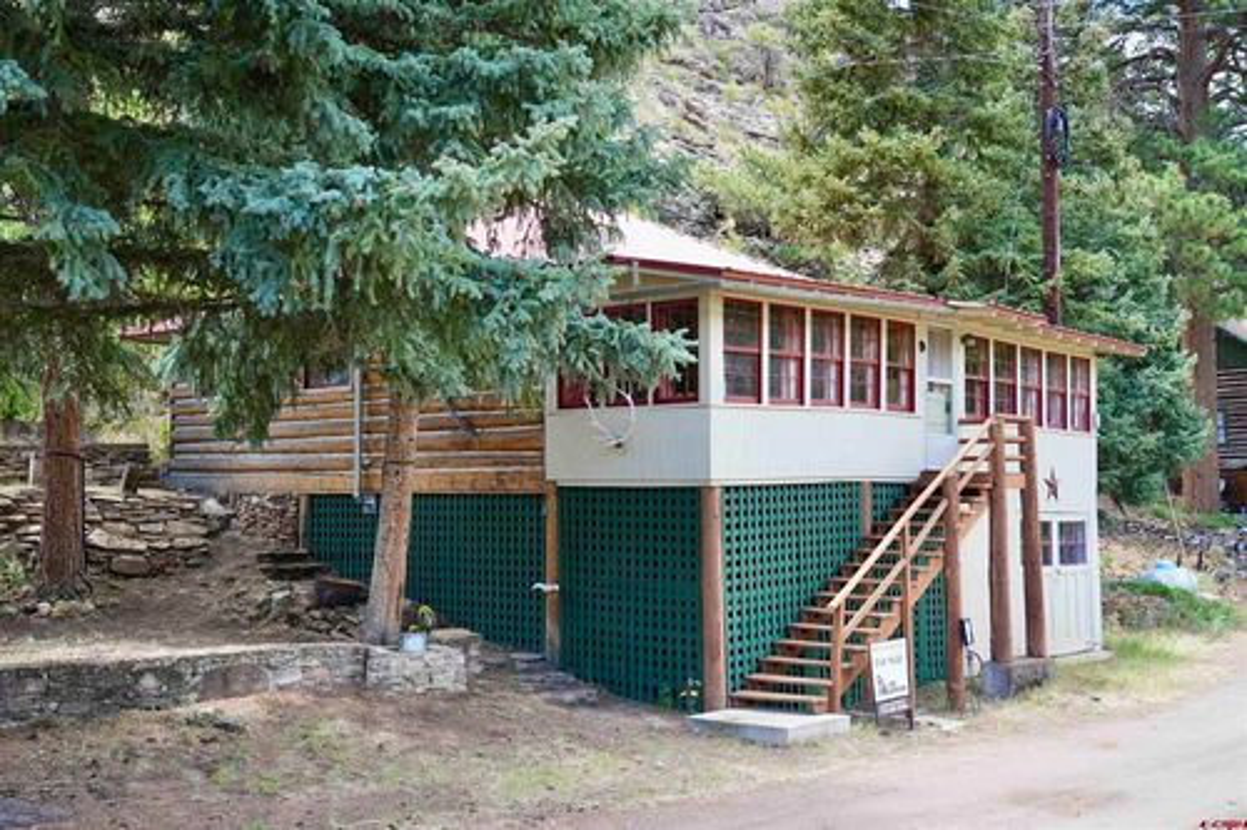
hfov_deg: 50.7
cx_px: 624
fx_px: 1316
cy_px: 415
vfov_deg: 35.0
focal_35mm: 38
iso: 200
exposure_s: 1/160
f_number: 4
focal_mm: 38
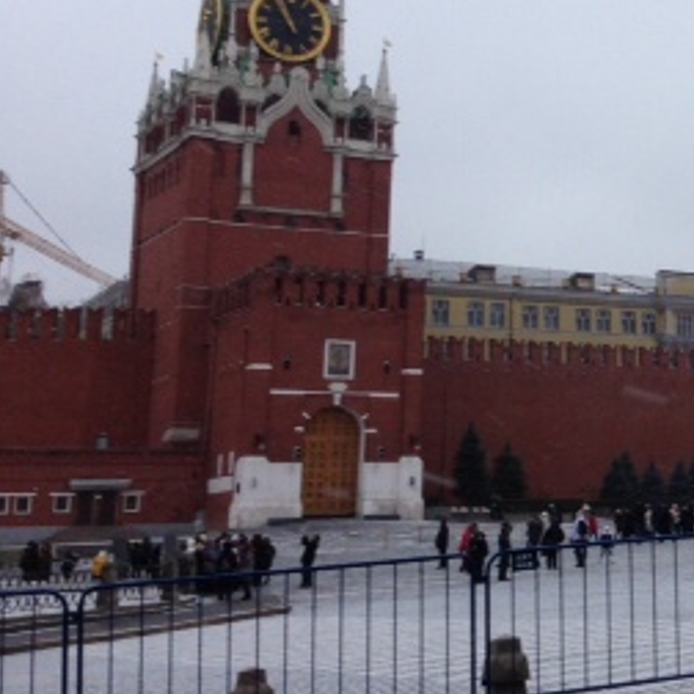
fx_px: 1678
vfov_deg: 23.2
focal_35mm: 74
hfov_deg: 21.4
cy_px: 198
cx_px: 865
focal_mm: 4.13
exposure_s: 1/60
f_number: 2.4
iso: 64
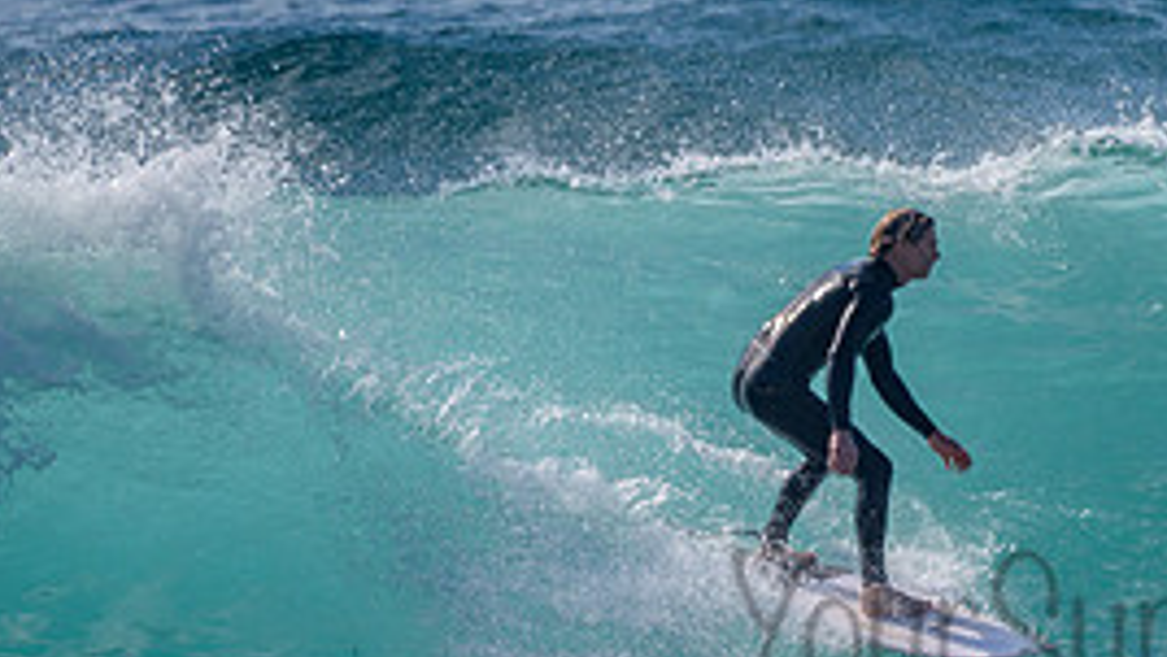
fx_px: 43030
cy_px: 521
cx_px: 894
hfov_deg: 1.6
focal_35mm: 1390
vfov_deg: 0.9
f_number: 5.6
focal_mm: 500
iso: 110
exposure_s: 1/2000
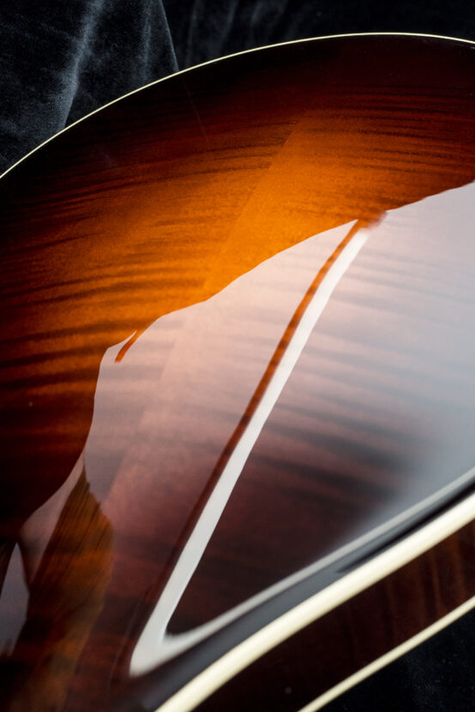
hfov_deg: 31.1
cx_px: 278
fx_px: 851
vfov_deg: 45.4
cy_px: 391
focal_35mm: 43
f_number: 4
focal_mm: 18.3
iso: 400
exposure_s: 1/250
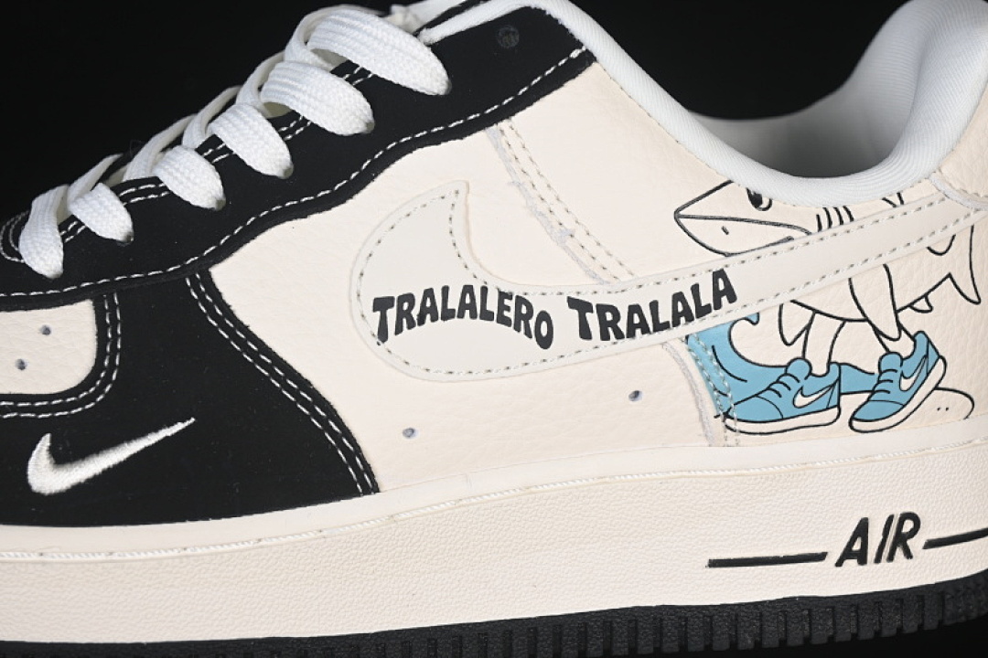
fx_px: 2058
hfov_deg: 27.0
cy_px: 329
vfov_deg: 18.2
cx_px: 494
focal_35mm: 75
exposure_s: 1/80
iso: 160
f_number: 7.1
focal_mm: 50
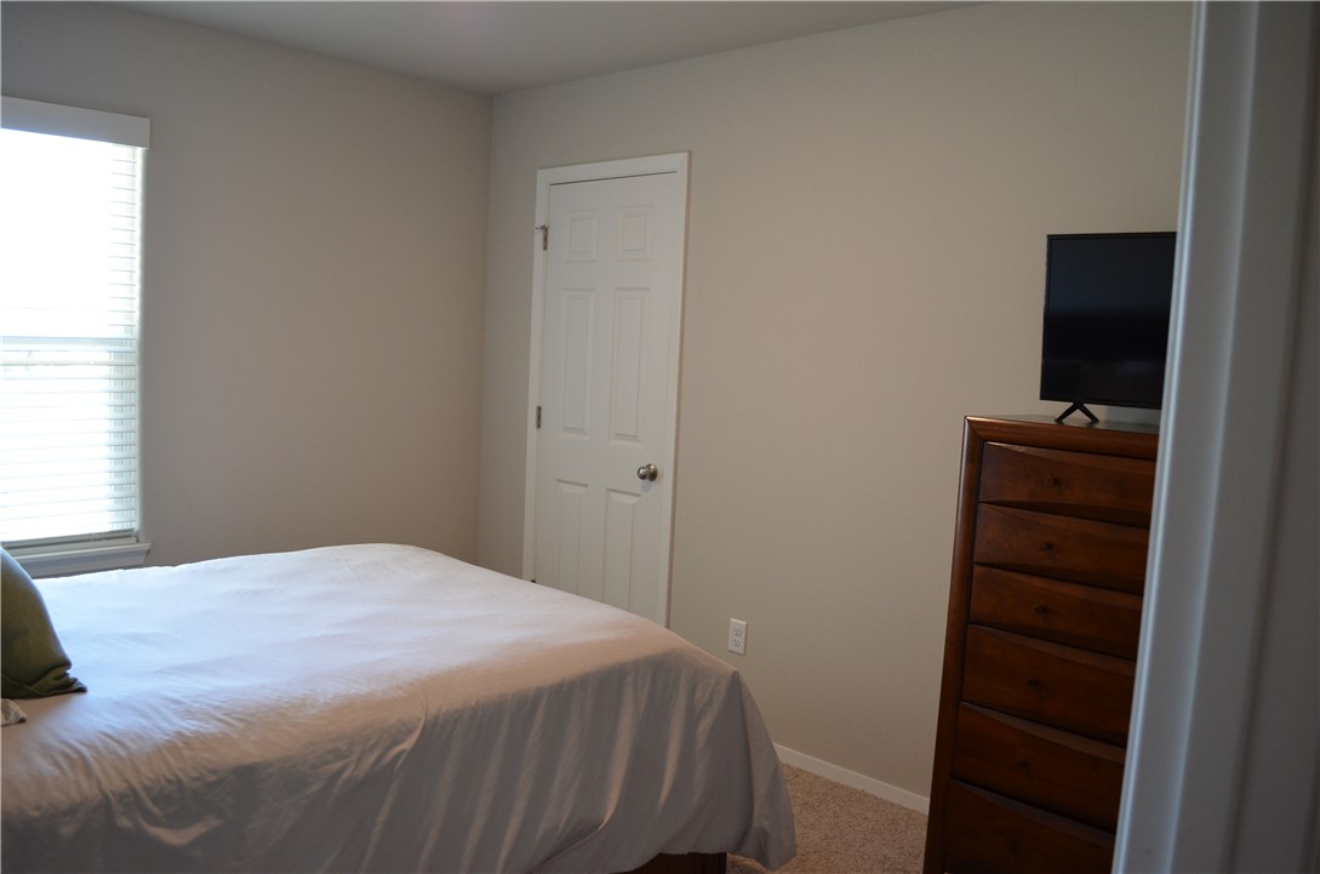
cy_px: 437
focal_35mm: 27
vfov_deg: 47.7
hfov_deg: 67.5
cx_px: 660
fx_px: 988
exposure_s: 1/60
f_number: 4
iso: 800
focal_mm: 18
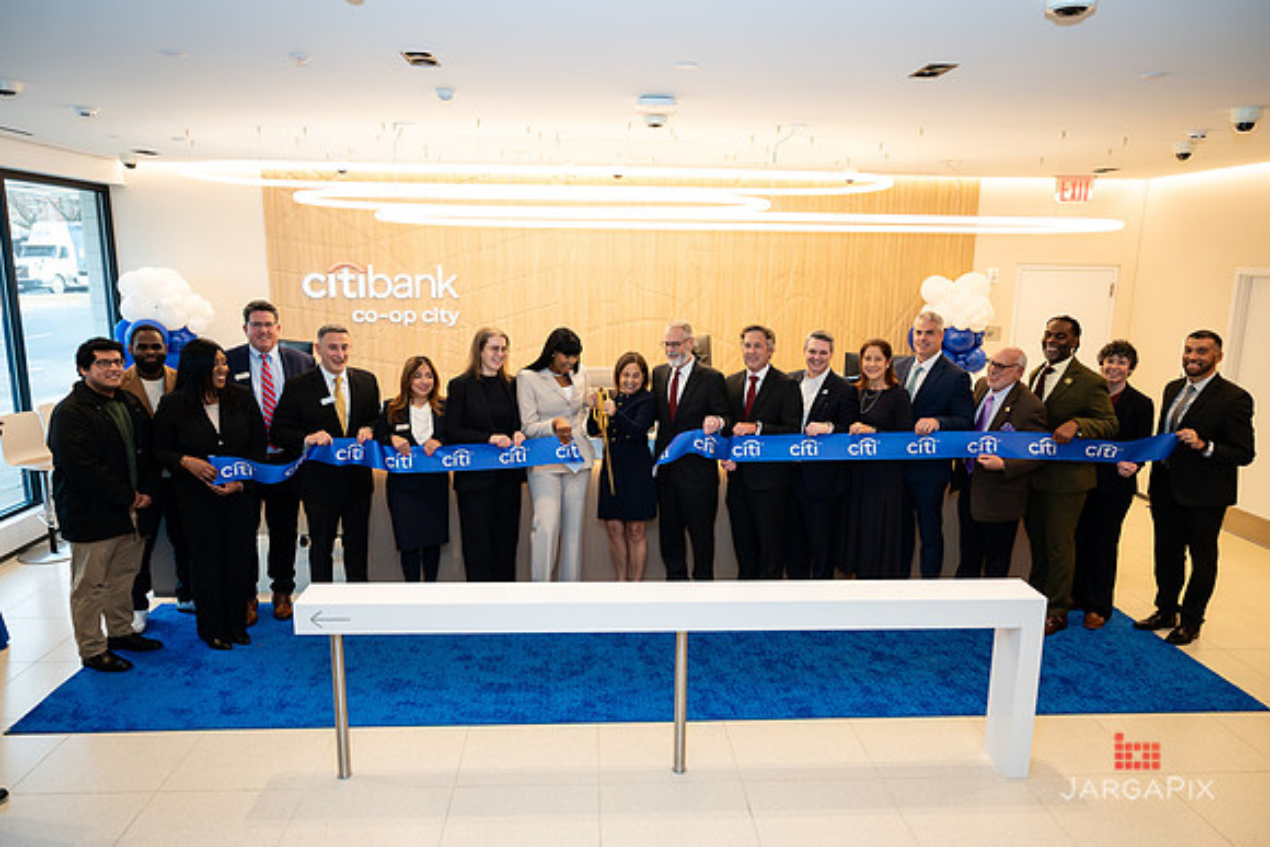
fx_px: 863
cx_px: 635
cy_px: 424
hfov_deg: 72.7
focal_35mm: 24
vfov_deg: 52.3
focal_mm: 24
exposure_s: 1/160
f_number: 3.2
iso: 400
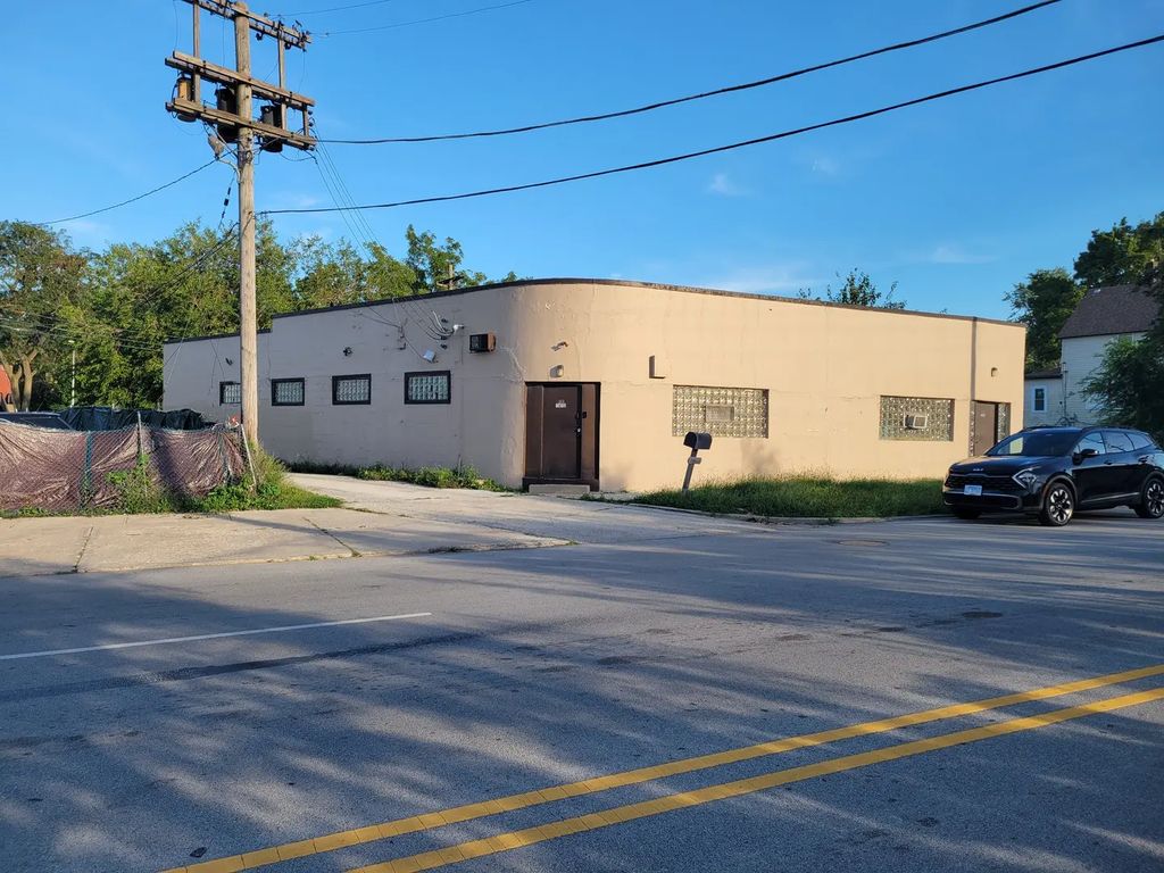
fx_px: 874
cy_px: 436
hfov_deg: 67.3
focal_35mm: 26
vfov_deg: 53.1
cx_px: 582
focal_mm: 5.4
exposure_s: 1/1022
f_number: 1.8
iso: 40
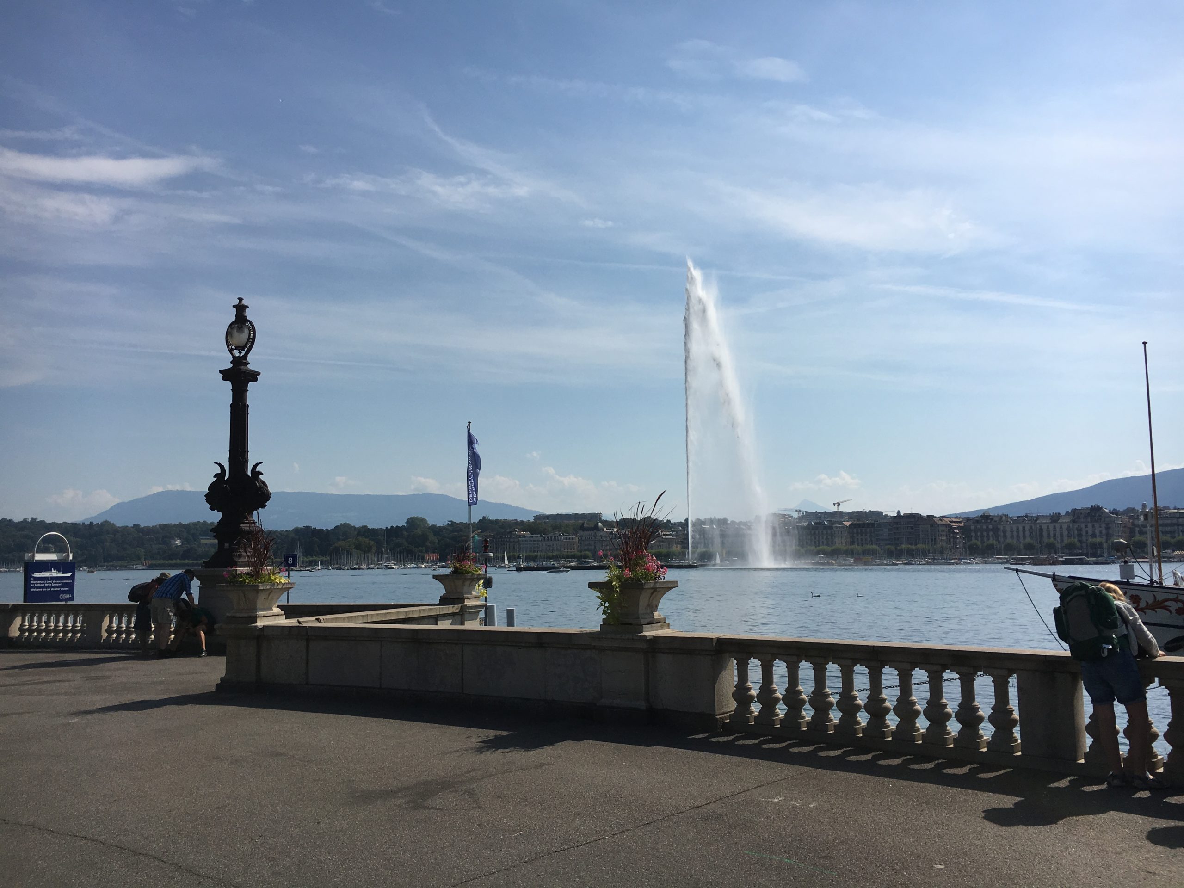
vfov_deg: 48.2
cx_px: 592
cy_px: 444
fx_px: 992
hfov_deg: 61.7
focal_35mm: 29
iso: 25
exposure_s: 1/4525
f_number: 2.2
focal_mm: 4.15
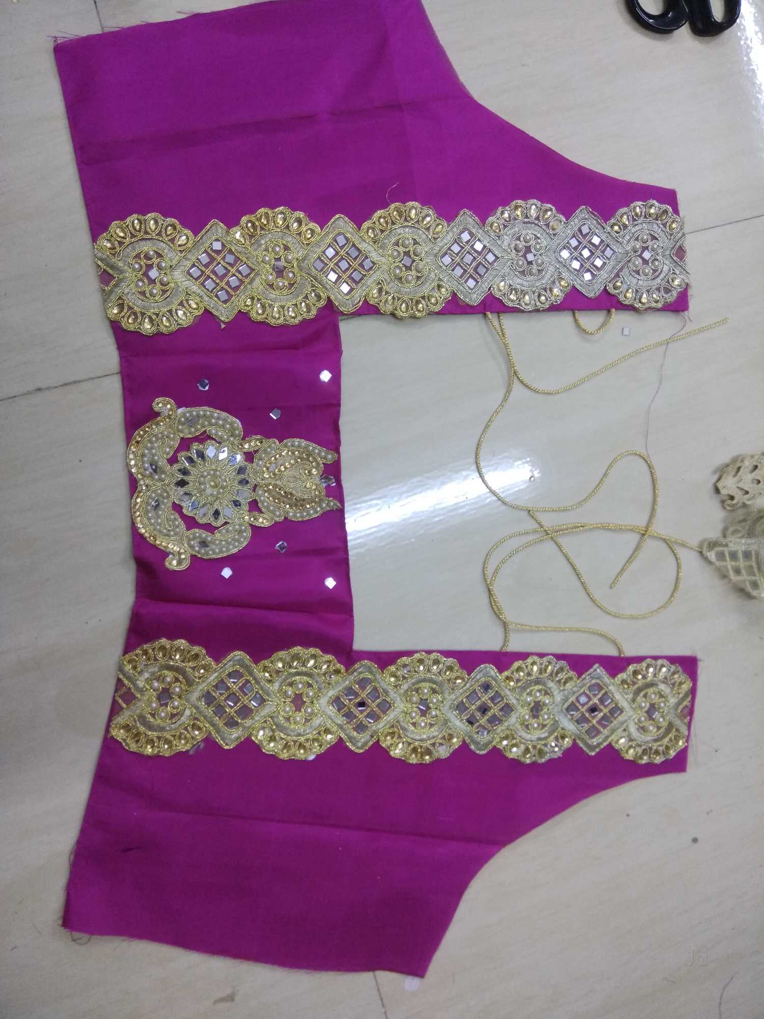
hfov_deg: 63.4
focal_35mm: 21
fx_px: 618
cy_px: 510
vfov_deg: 79.0
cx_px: 382
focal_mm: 3.57
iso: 500
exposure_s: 1/33
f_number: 2
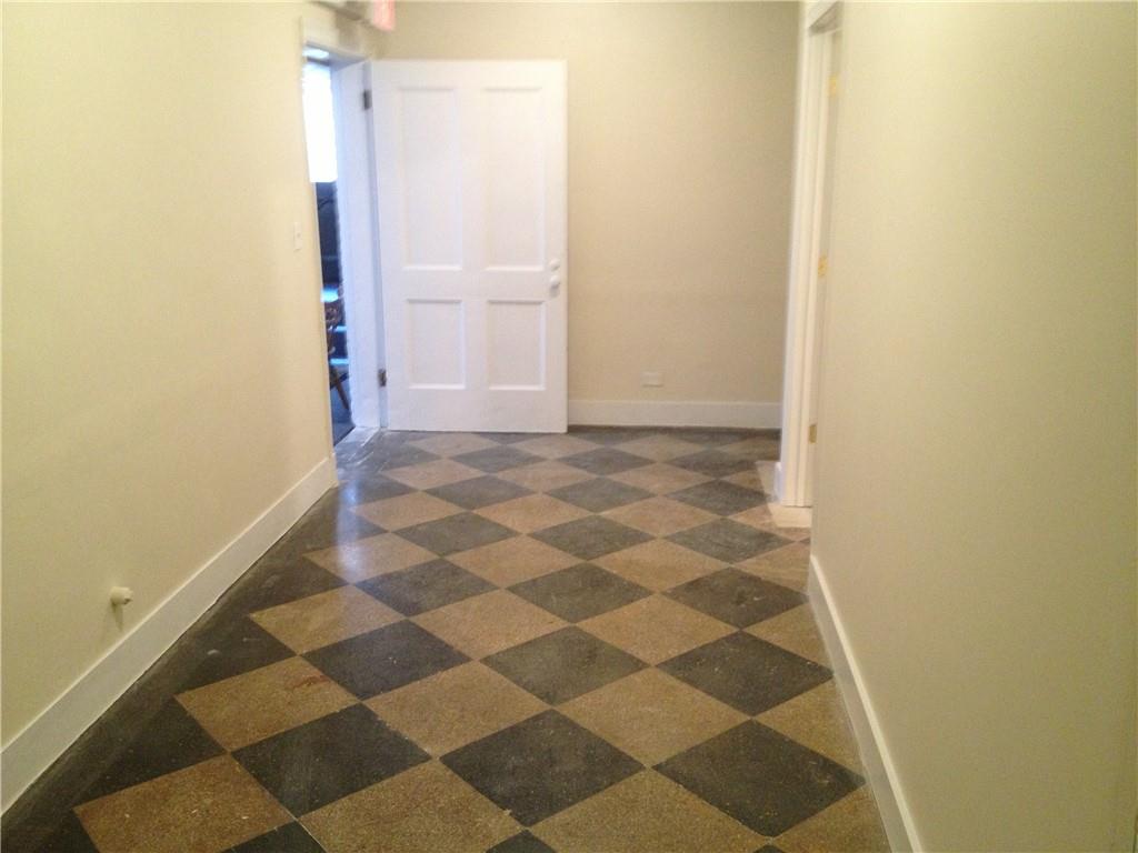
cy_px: 426
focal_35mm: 35
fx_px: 1151
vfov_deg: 40.7
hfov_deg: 52.6
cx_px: 569
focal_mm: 4.28
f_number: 2.4
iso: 250
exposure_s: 1/20
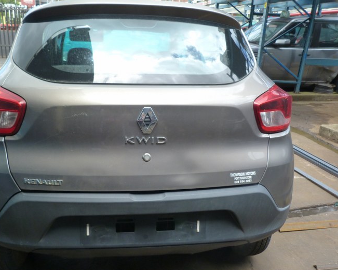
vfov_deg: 48.5
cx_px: 142
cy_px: 143
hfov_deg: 58.5
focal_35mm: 30
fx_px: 300
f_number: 3.2
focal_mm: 4.5
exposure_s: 1/100
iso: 125
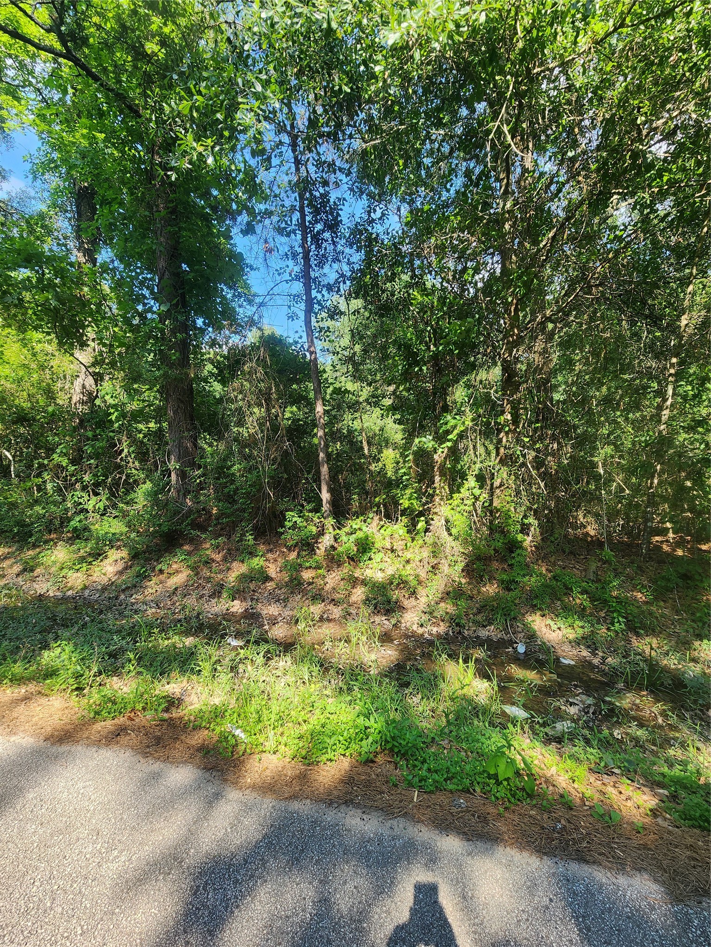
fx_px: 356
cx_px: 356
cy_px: 474
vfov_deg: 106.2
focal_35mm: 13
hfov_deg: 89.9
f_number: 2.2
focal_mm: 2.2
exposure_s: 1/257
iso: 50
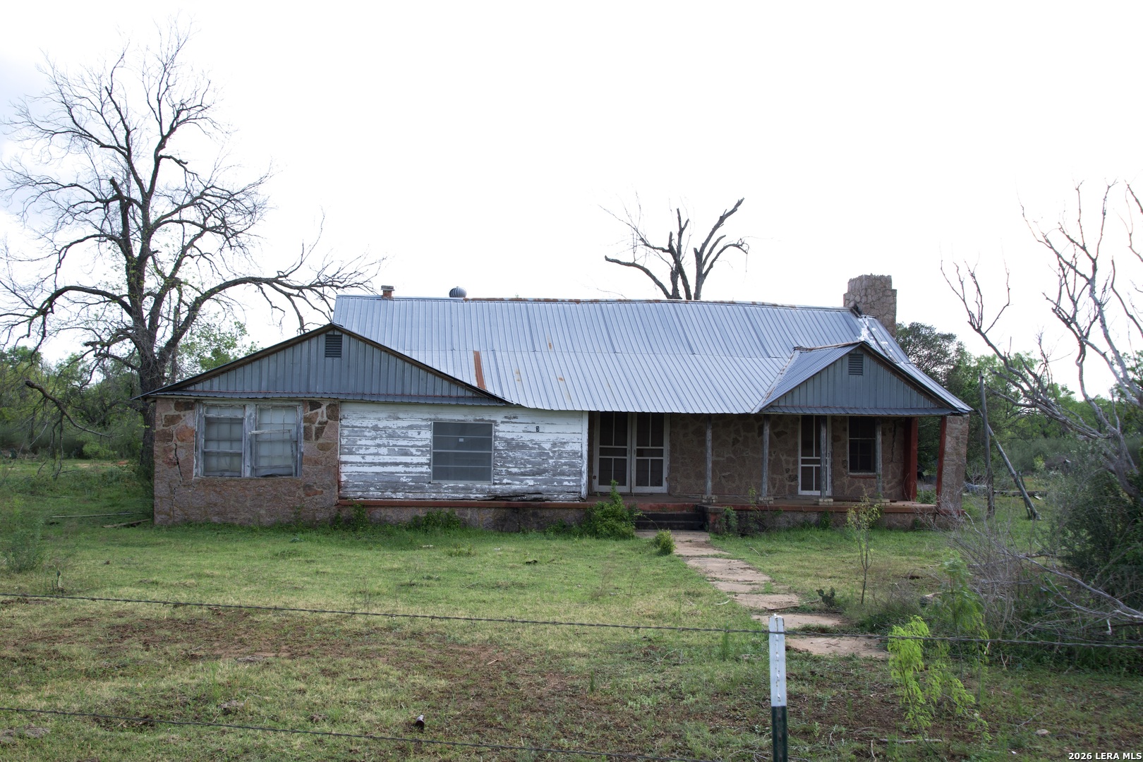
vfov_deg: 42.3
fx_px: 984
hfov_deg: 60.3
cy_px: 381
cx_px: 572
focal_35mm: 31
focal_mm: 21
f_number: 8
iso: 100
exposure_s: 1/125
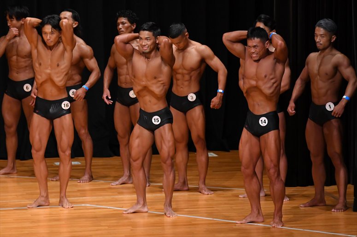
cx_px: 178
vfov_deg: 5.1
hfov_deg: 7.6
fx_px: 2676
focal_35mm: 270
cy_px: 118
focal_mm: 180
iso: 4000
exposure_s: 1/400
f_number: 5.6
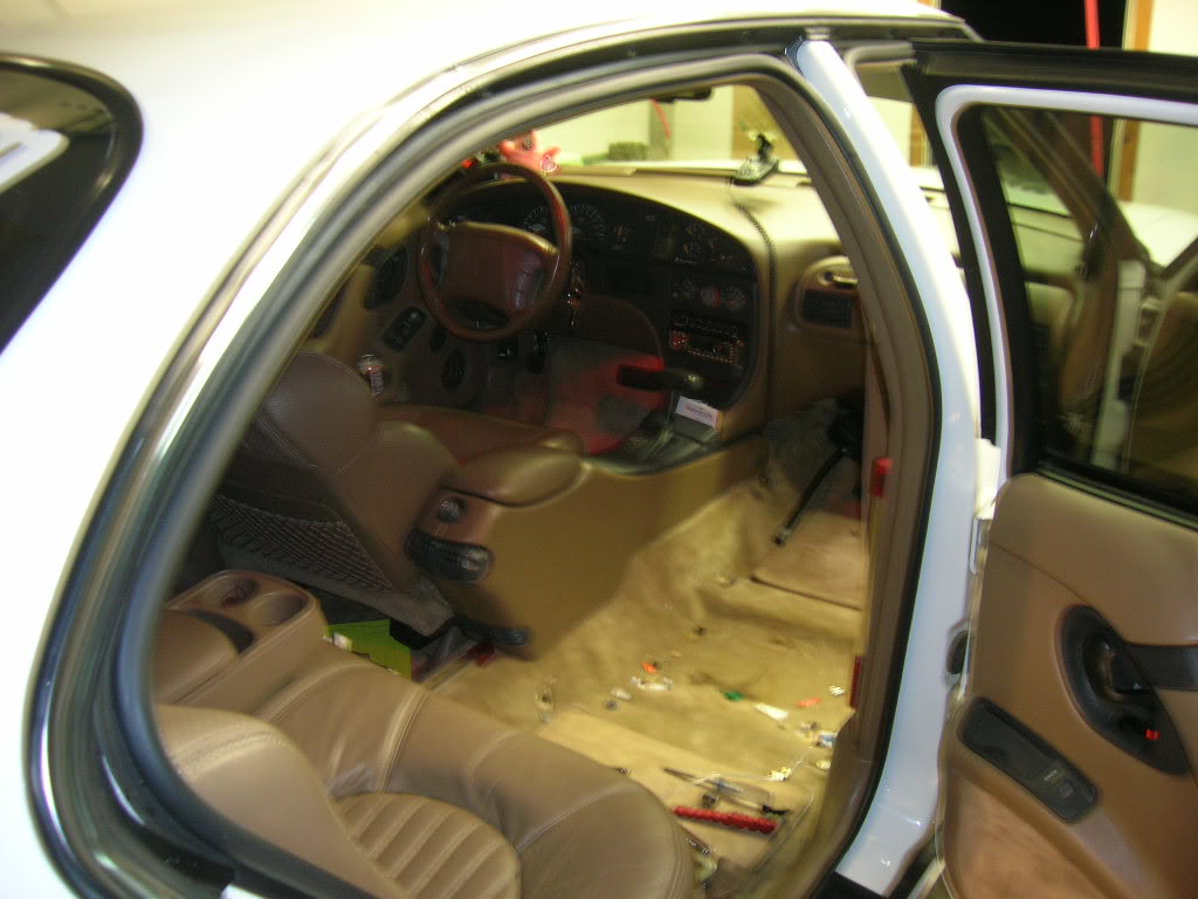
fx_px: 1177
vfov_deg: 41.8
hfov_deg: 54.0
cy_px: 450
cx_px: 599
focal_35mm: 34
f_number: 2.9
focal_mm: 5.7
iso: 91
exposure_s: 1/2.9
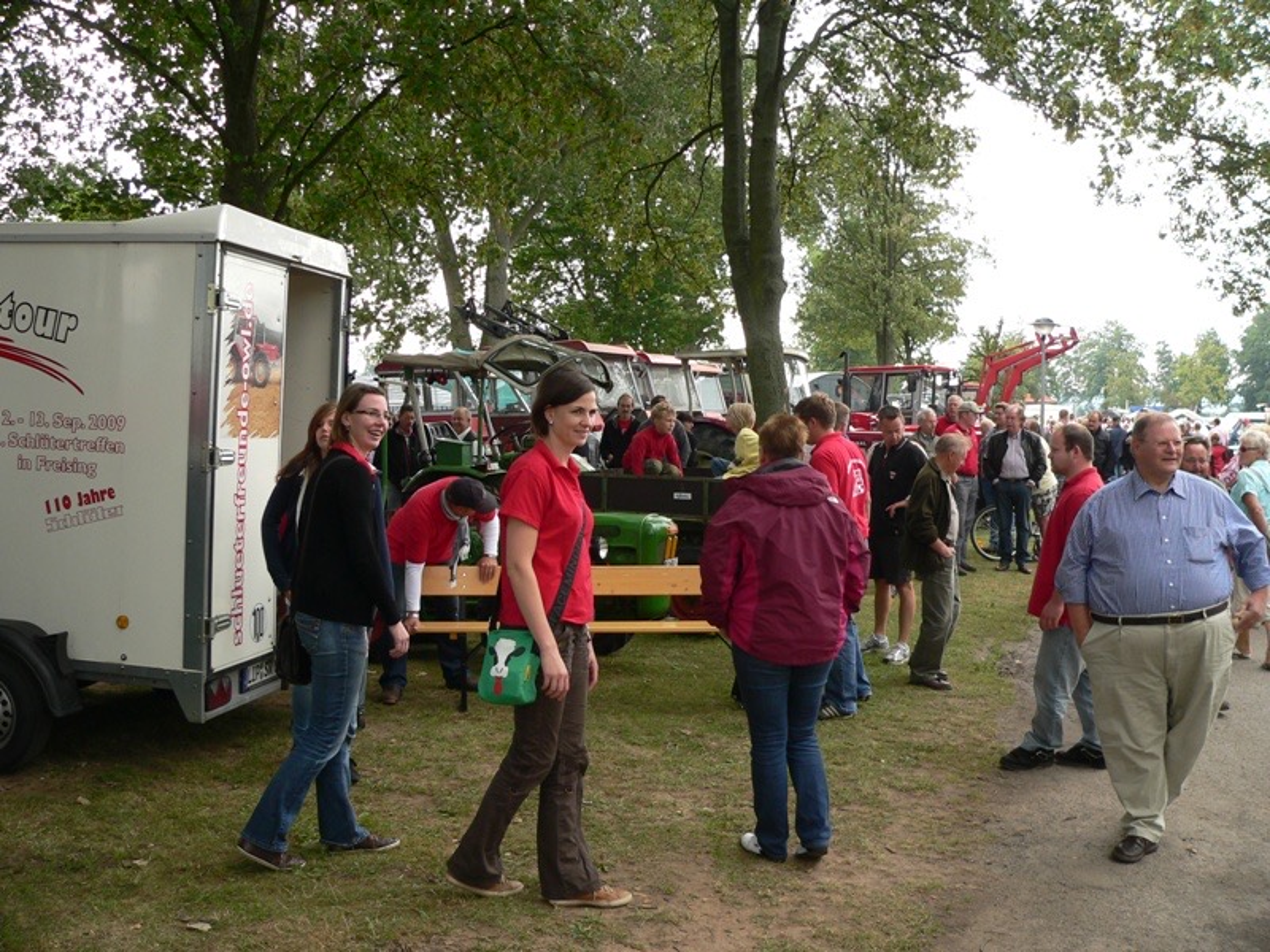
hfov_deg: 51.4
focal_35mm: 36
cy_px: 476
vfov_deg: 39.7
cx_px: 635
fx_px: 1321
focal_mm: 6
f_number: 3.3
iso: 80
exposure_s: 1/100
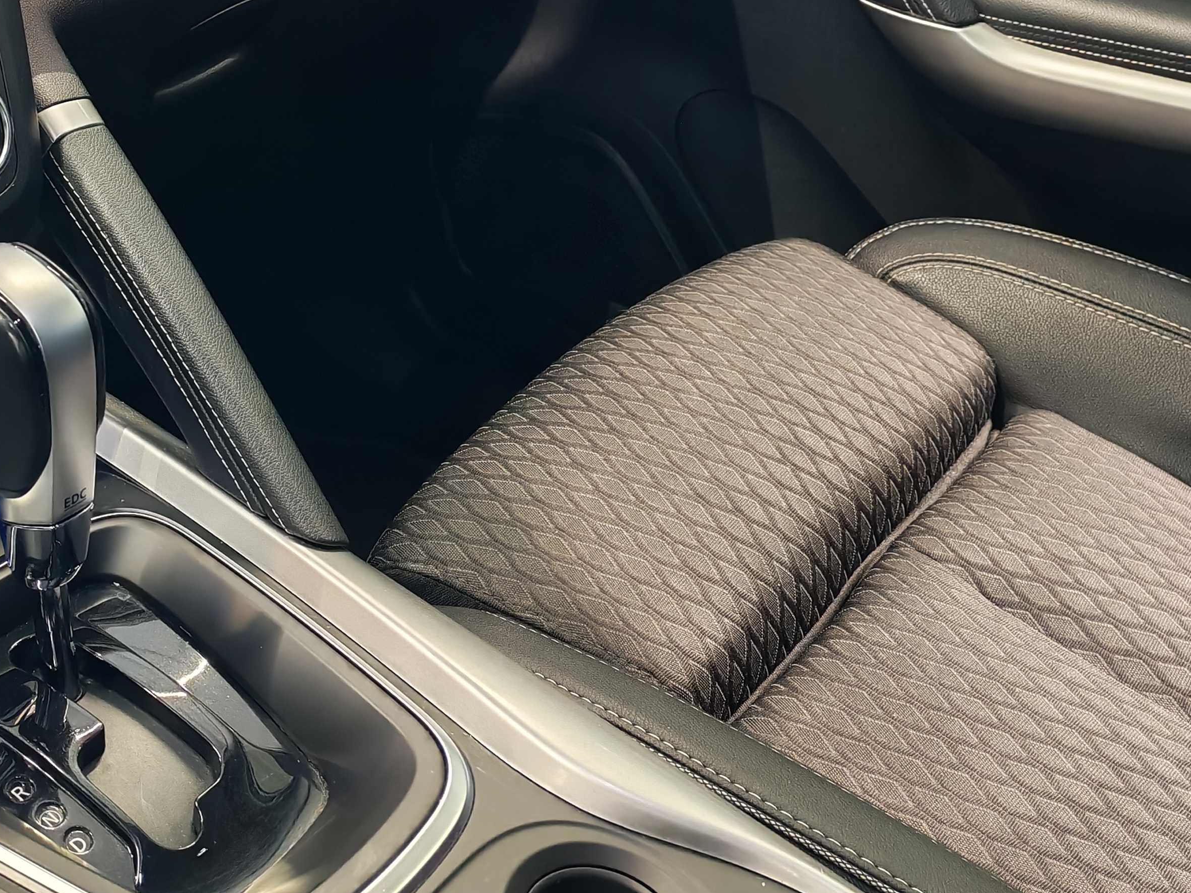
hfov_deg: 33.0
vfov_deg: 25.2
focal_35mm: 57
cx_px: 282
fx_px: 1961
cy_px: 184
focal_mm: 6.12
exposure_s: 1/100
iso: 762
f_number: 1.9
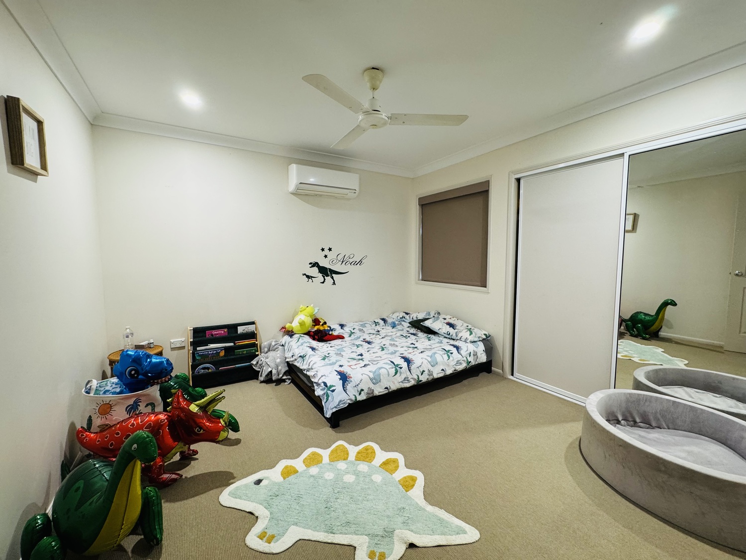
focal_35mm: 14
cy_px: 280
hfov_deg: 102.1
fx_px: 302
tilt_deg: -4.3
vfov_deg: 85.7
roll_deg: +0.7
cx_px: 373
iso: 200
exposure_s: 1/50
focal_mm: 2.22
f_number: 2.2
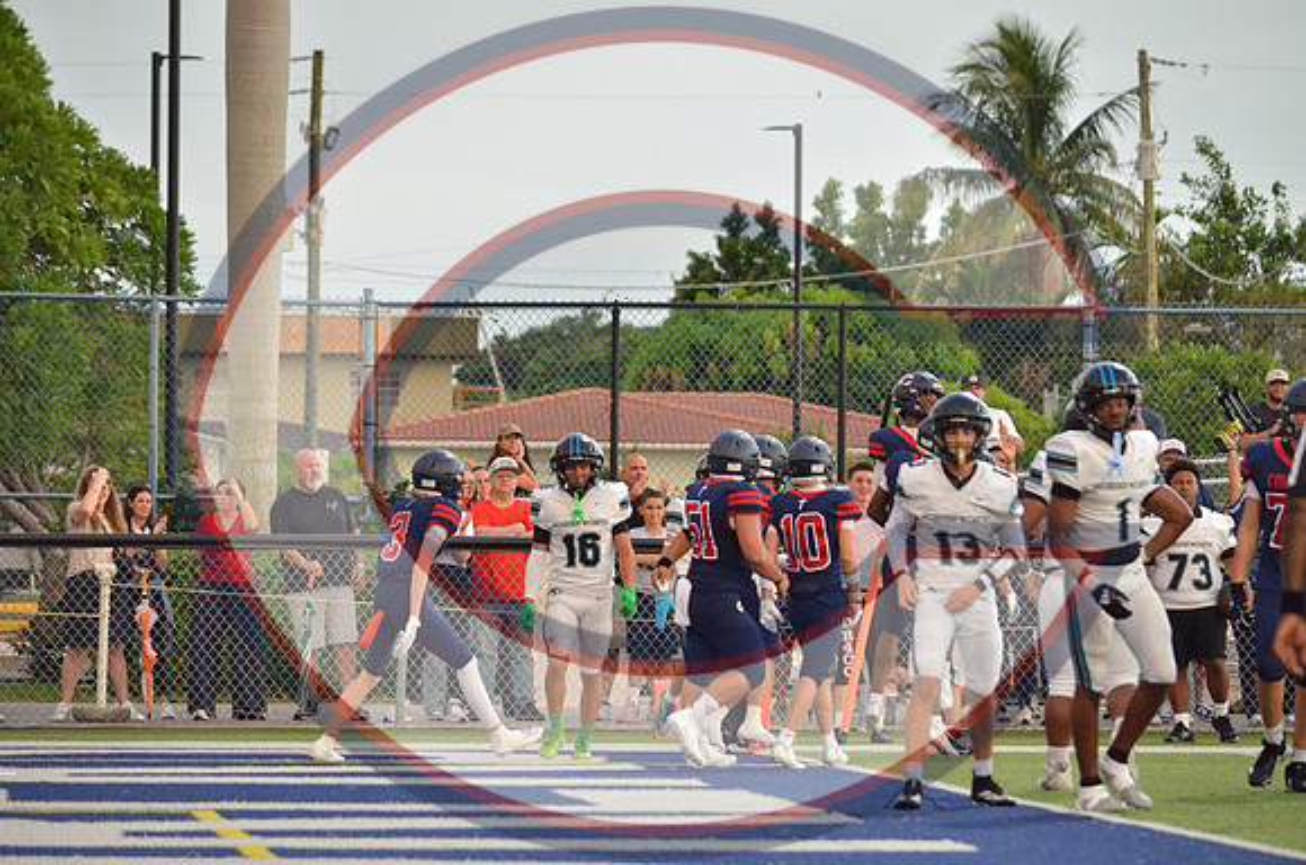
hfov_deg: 8.1
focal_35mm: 255
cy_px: 432
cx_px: 653
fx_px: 9231
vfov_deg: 5.4
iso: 3200
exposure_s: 1/500
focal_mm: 170
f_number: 5
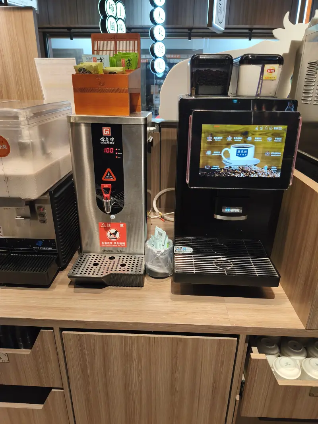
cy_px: 212
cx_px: 159
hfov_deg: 58.9
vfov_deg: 73.9
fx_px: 282
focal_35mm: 23
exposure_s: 1/60
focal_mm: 6.18
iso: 320
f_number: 1.65
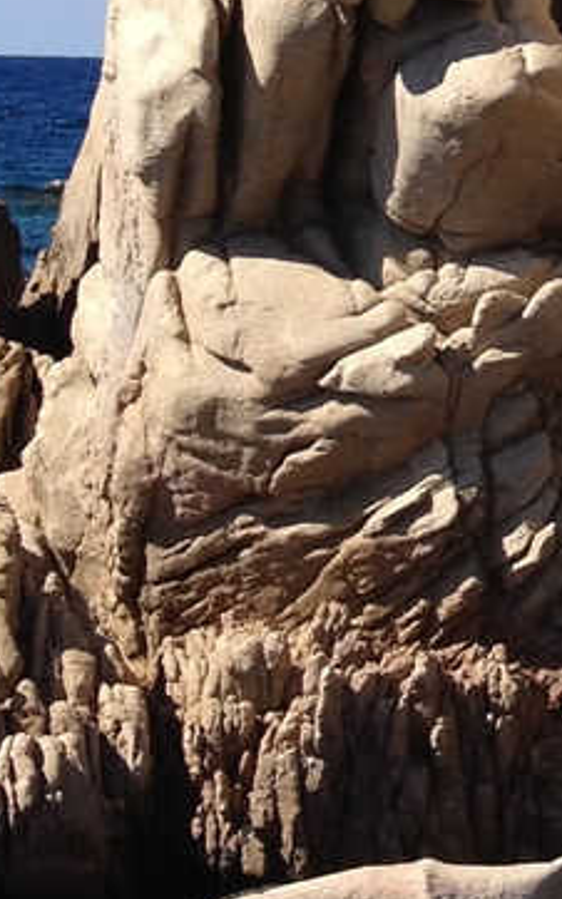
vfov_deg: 12.2
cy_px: -417
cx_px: 1179
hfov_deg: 7.6
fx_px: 4022
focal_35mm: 164
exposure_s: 1/1727
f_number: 2.4
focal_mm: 4.28
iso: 64
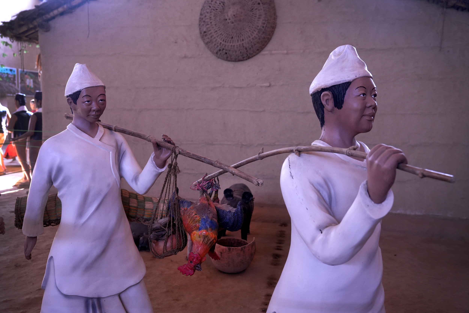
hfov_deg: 53.5
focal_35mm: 36
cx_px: 234
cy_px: 156
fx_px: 465
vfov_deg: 37.2
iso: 1250
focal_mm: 35.7
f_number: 4.5
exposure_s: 1/125
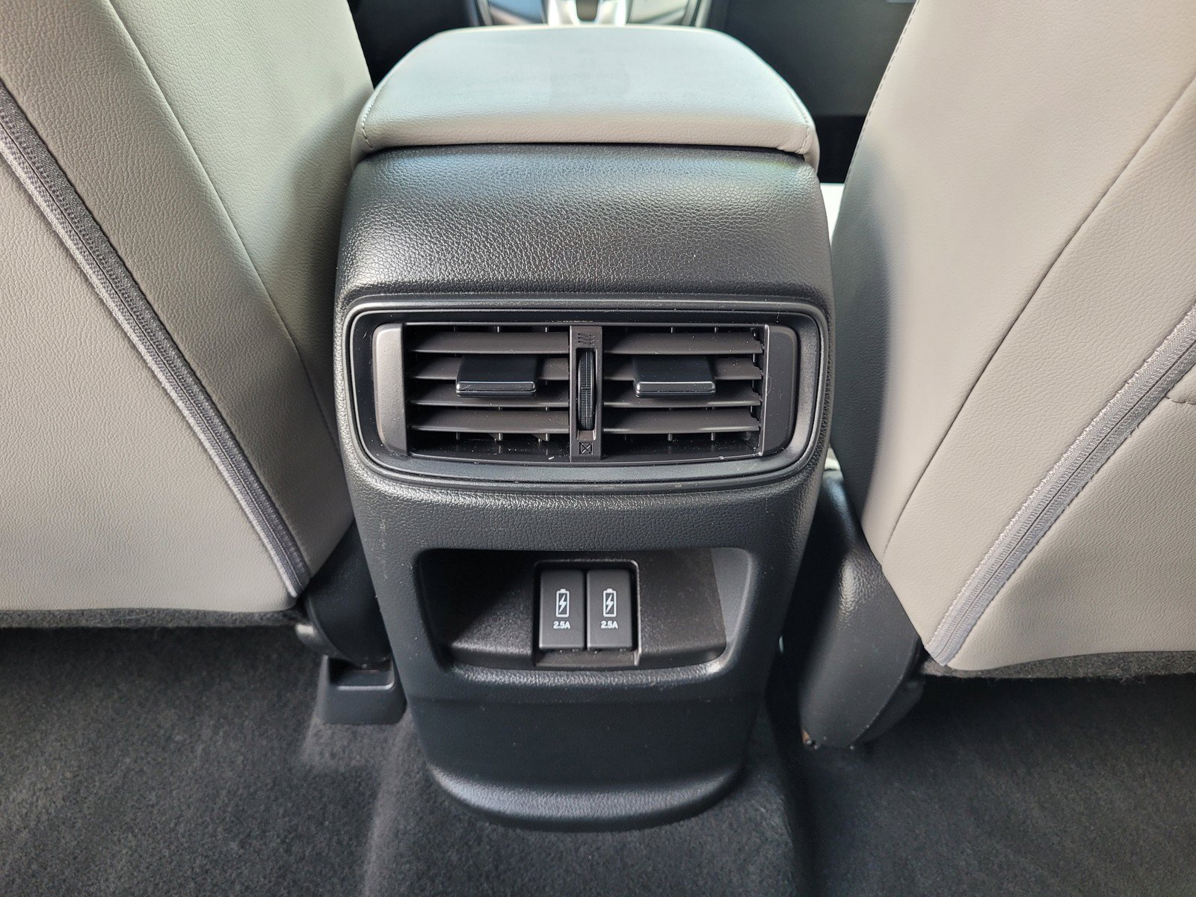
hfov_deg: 67.3
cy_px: 448
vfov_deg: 53.1
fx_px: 898
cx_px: 598
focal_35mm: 26
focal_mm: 5.4
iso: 160
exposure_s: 1/120
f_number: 1.8
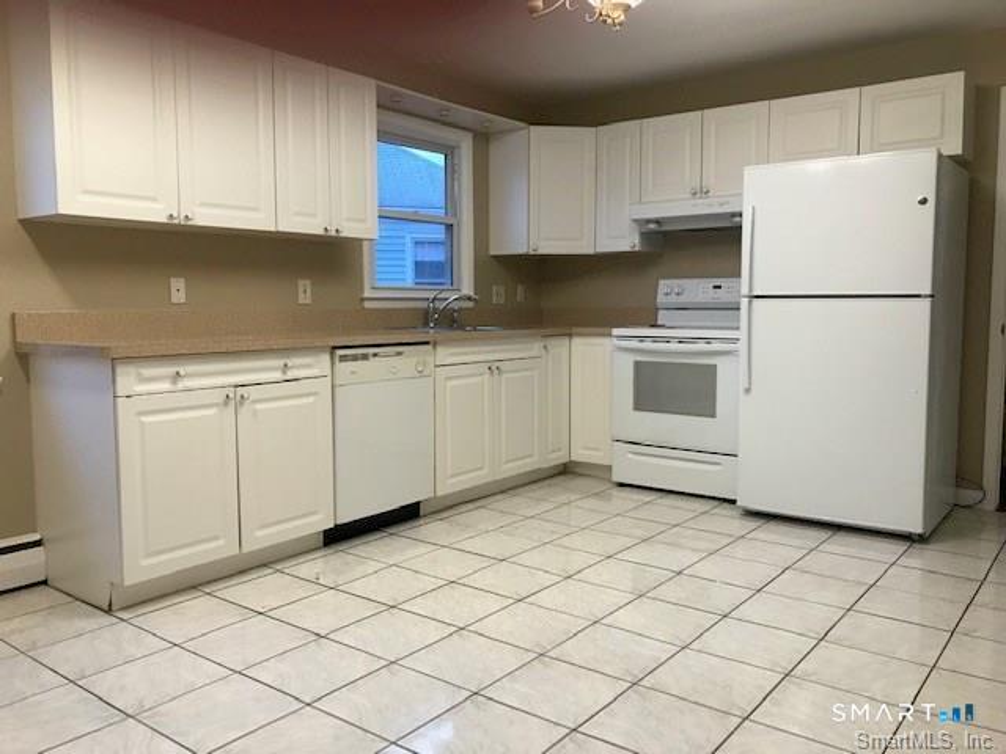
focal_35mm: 28
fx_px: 814
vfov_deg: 49.7
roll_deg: -0.8
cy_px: 377
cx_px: 503
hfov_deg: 63.4
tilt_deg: -4.8
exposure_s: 1/30
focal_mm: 3.99
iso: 40
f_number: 1.8
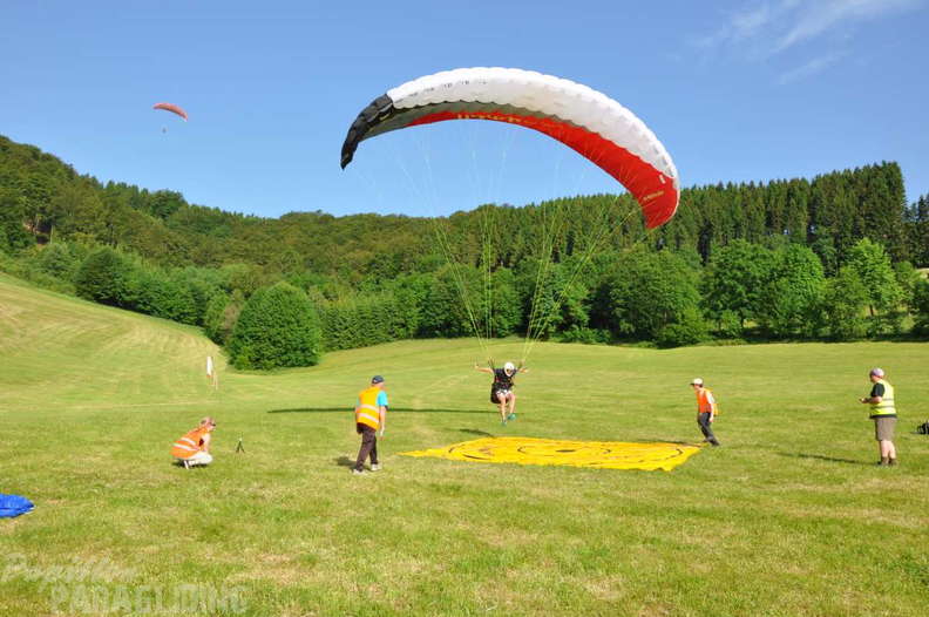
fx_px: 812
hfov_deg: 59.6
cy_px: 308
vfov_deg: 41.6
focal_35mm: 32
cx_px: 464
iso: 200
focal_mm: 21
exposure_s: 1/125
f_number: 11
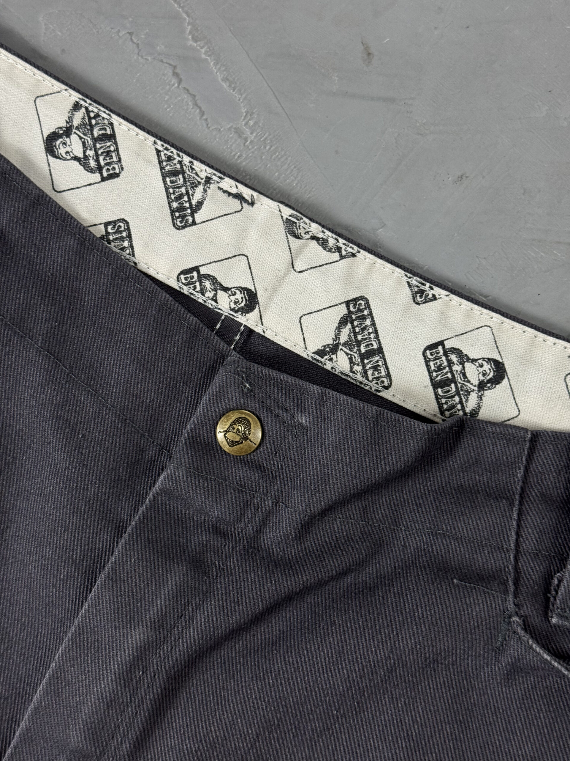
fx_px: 1054
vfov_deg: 39.7
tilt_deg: -86.0
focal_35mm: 48
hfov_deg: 30.3
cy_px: 380
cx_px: 285
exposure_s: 1/60
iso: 160
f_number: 1.78
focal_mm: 6.76
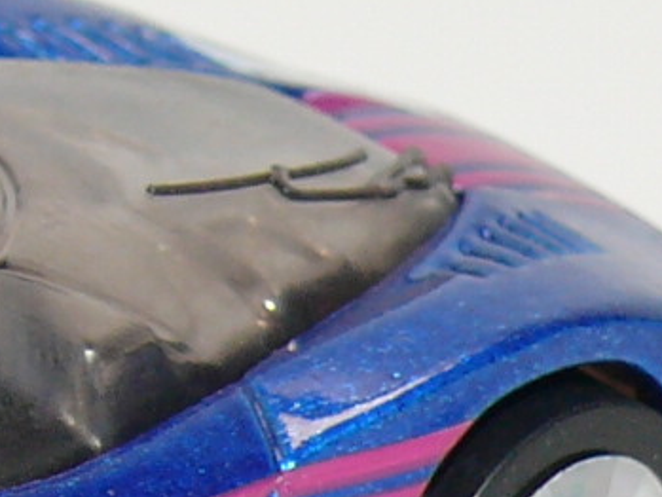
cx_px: -285
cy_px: 417
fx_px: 9030
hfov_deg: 4.2
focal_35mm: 472
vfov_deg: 3.2
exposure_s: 1/30
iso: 100
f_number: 4
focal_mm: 13.5
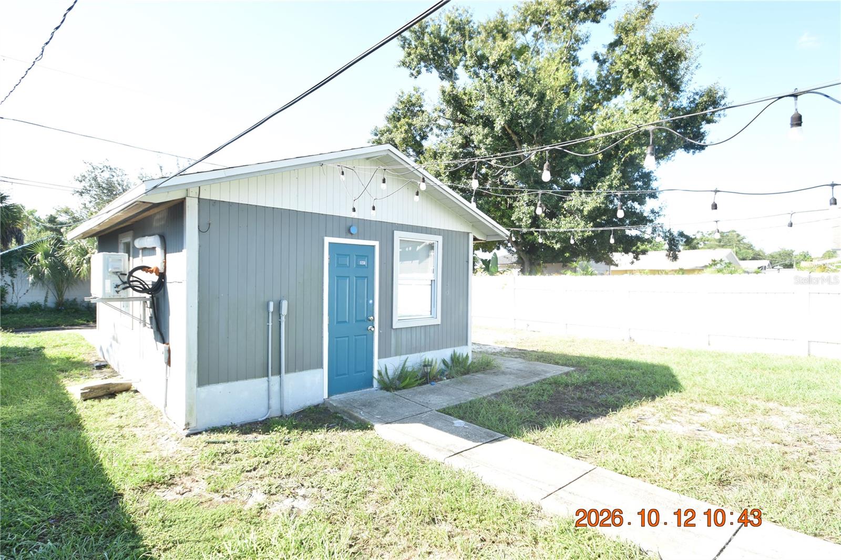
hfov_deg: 90.0
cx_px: 420
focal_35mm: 18
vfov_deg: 67.4
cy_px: 280
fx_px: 420
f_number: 8
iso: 320
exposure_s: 1/250
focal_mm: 12
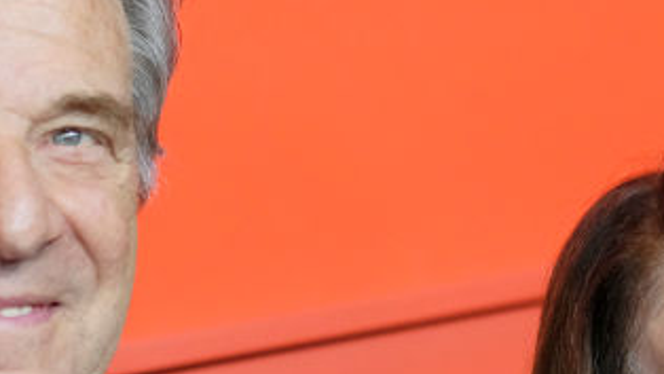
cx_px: 269
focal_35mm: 287
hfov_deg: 7.5
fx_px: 5056
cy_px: 362
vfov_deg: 4.2
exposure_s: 1/250
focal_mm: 56
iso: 640
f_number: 2
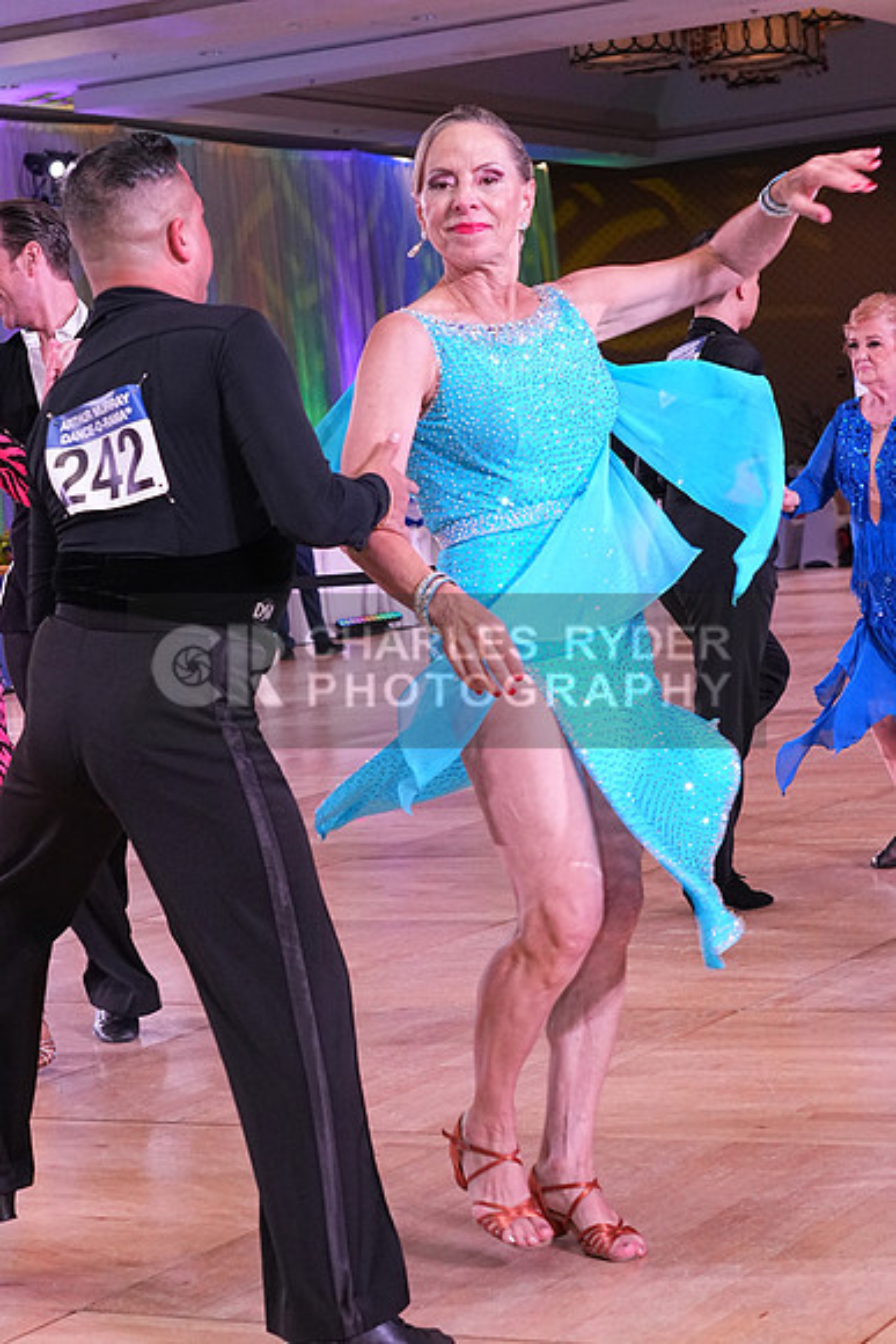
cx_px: 448
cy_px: 672
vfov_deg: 25.7
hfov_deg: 17.3
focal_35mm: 79
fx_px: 2947
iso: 2500
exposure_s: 1/250
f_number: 6.3
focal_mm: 53
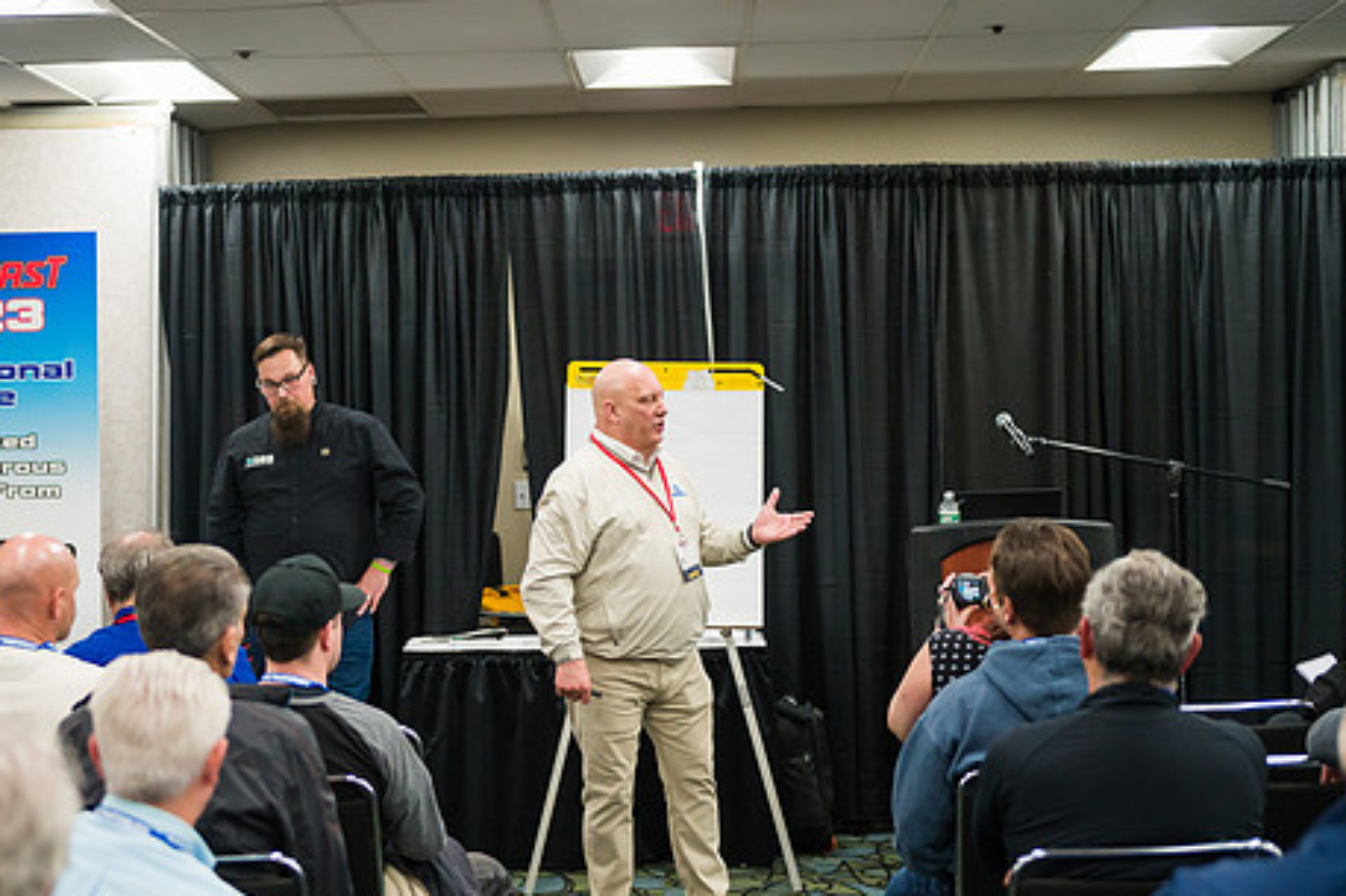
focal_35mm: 76
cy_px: 520
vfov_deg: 17.9
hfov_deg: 26.6
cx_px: 517
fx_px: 2840
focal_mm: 60
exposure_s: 1/640
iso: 3200
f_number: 3.2
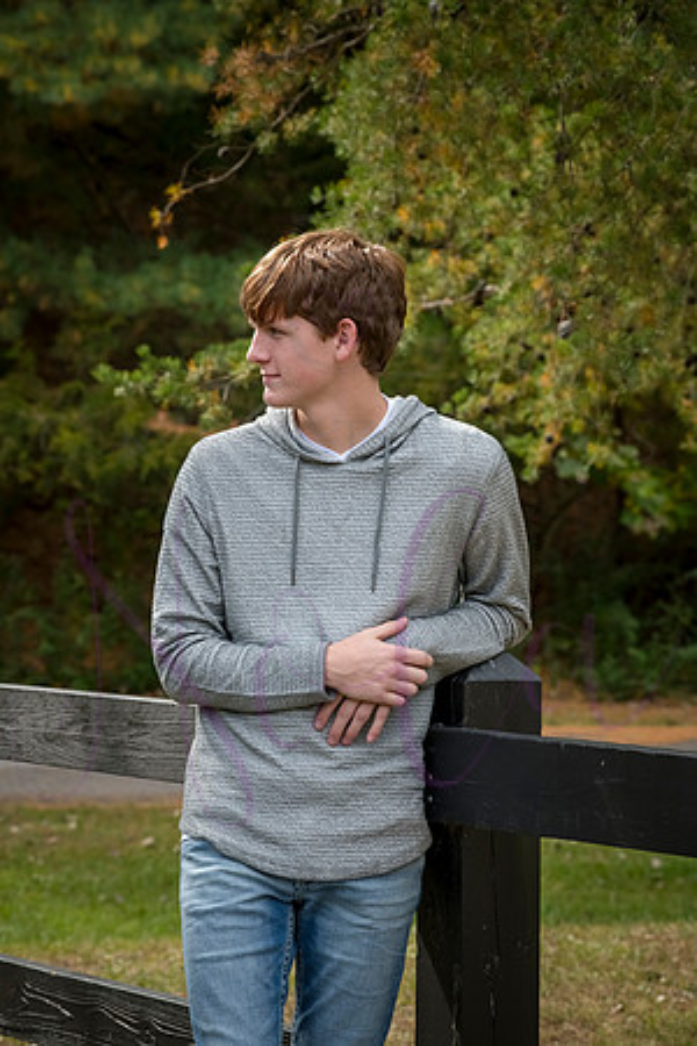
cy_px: 523
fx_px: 3252
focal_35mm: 112
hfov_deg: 12.2
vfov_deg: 18.3
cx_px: 348
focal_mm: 112
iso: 800
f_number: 9
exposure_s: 1/400
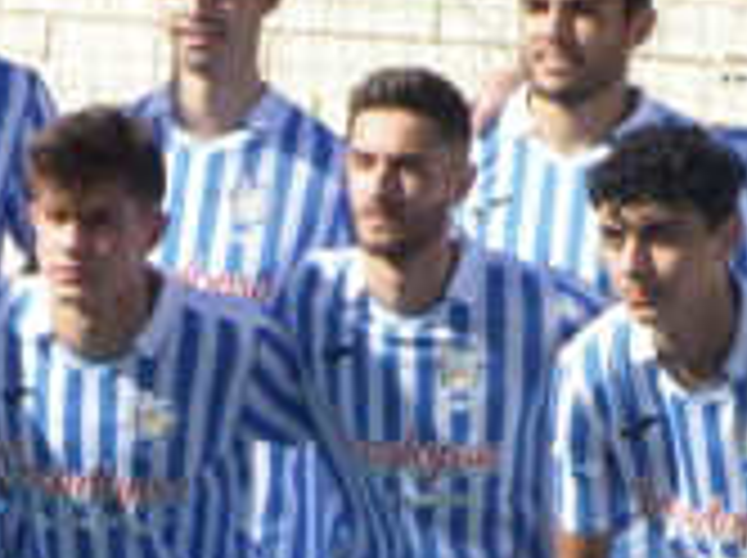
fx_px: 17174
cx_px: 369
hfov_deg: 2.5
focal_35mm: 797
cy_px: 819
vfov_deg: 1.9
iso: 80
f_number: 5.3
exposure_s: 1/320
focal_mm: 38.9
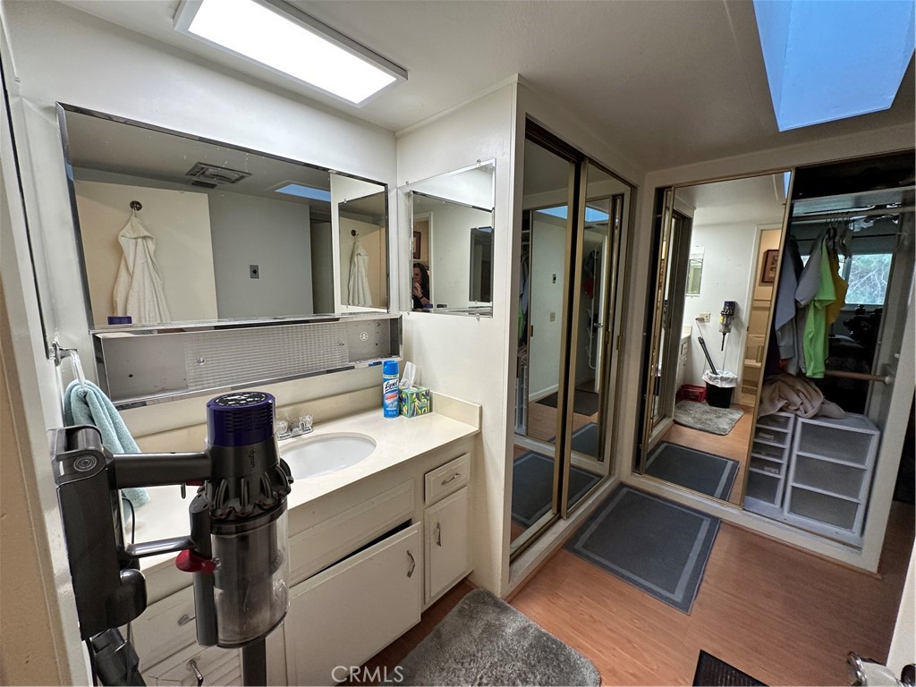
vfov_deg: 85.7
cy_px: 344
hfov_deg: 102.1
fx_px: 370
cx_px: 458
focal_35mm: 14
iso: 200
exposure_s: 1/120
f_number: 2.2
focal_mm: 2.22
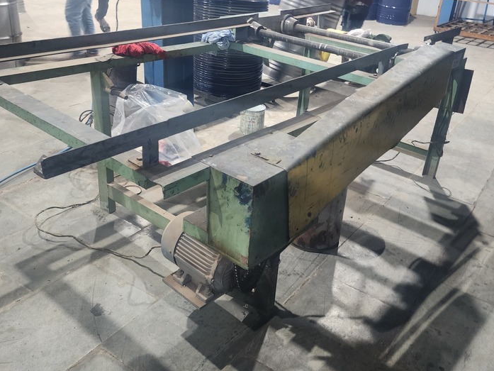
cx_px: 274
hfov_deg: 55.2
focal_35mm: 33
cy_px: 161
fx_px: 471
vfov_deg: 42.9
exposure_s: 1/33.3
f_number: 1.8
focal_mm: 6.4
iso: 640
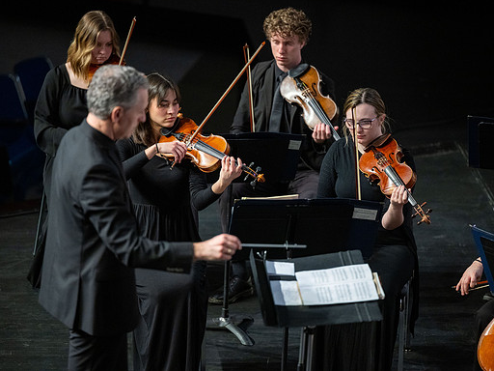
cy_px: 185
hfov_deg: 9.1
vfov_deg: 6.8
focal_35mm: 218
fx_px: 3111
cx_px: 218
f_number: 2.8
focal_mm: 200
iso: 2500
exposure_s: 1/400
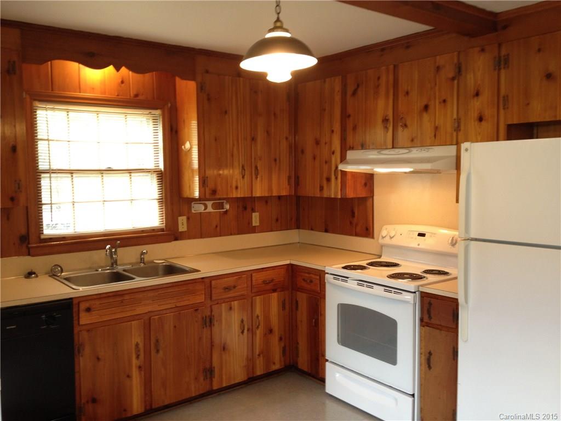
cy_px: 210
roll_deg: +0.6
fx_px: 567
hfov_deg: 52.6
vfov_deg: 40.7
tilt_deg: -5.4
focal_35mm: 35
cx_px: 280
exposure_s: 1/20
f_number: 2.4
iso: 64
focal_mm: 4.28
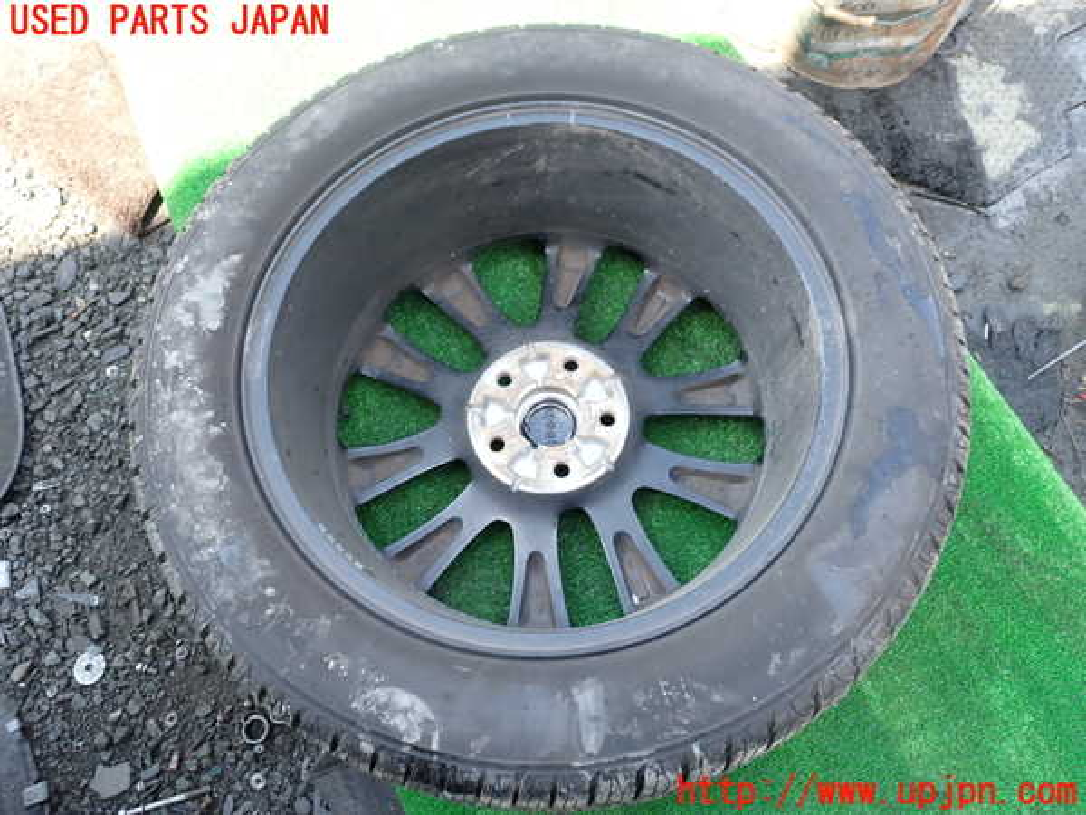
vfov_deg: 46.8
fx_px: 941
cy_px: 408
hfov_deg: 60.0
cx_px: 543
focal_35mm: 30
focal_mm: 5.4
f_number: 3.2
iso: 100
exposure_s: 1/60
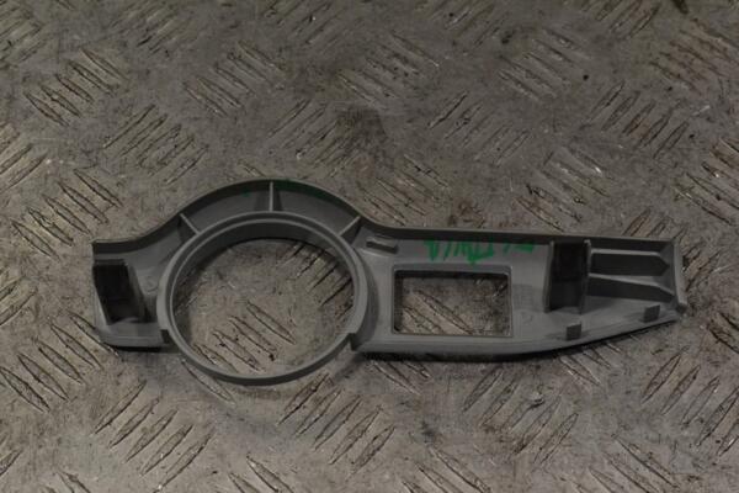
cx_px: 370
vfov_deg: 21.6
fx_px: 1293
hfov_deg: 31.9
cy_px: 246
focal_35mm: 63
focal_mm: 42
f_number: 11
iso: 3200
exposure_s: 1/500
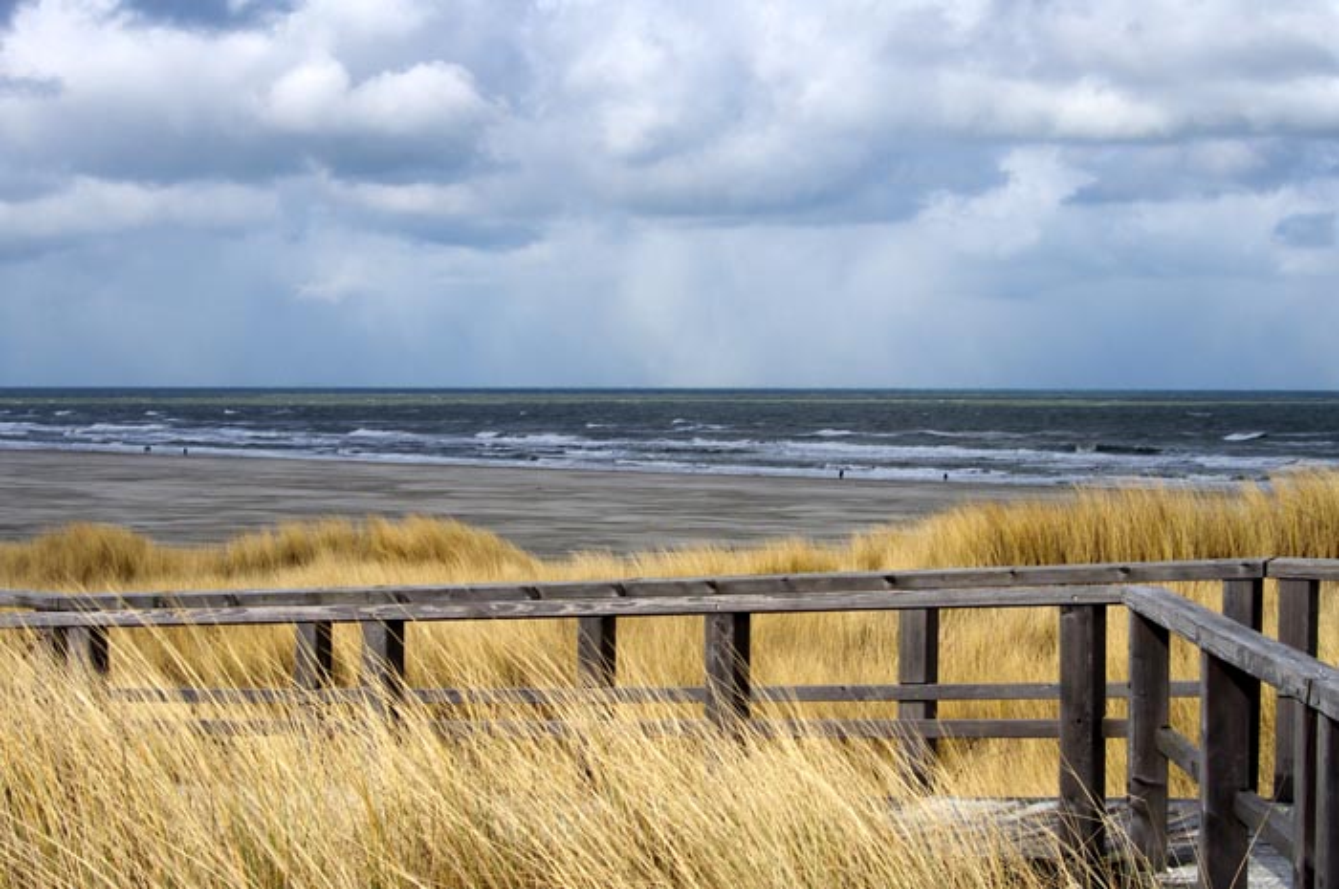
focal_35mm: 75
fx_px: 2786
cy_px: 444
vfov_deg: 18.1
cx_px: 670
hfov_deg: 27.0
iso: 200
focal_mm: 50
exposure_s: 1/250
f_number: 11
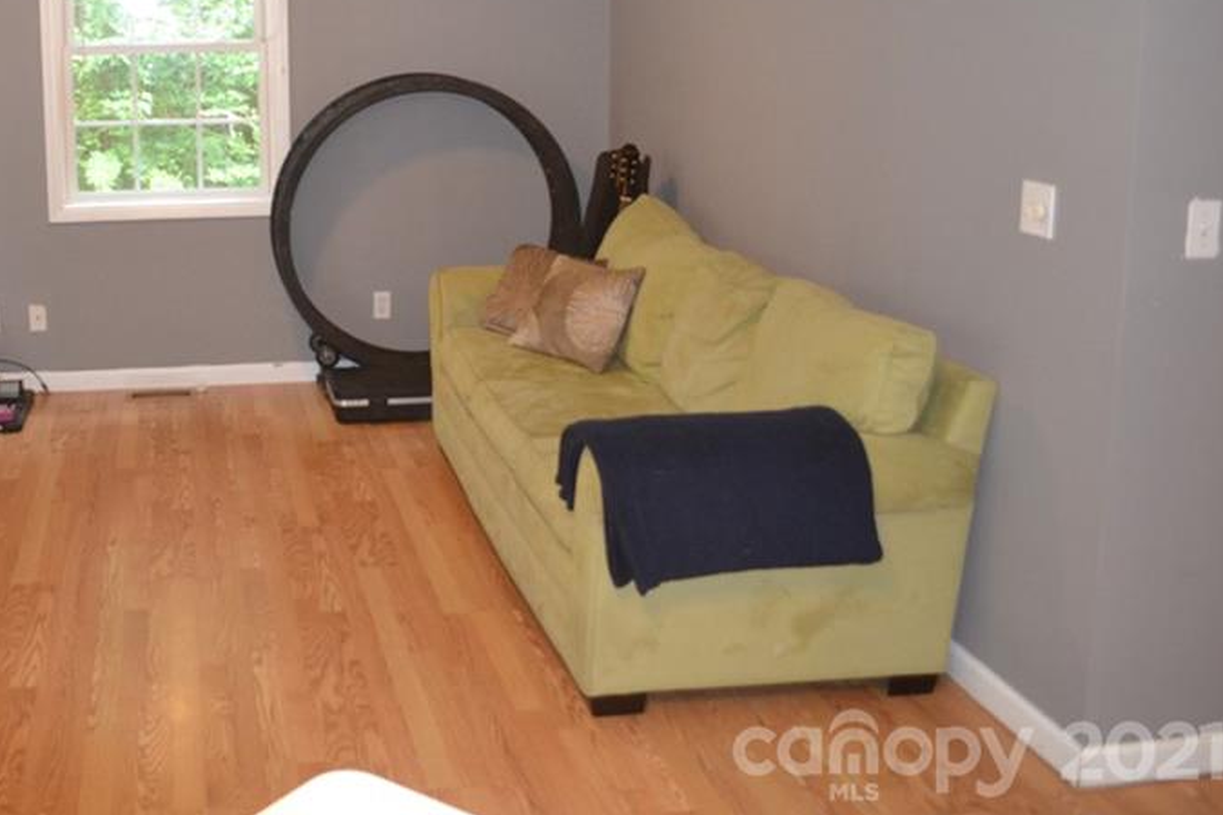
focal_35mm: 41
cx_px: 312
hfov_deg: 45.8
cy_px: 216
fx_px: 1392
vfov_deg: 32.1
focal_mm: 18
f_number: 3.5
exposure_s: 1/60
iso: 1250
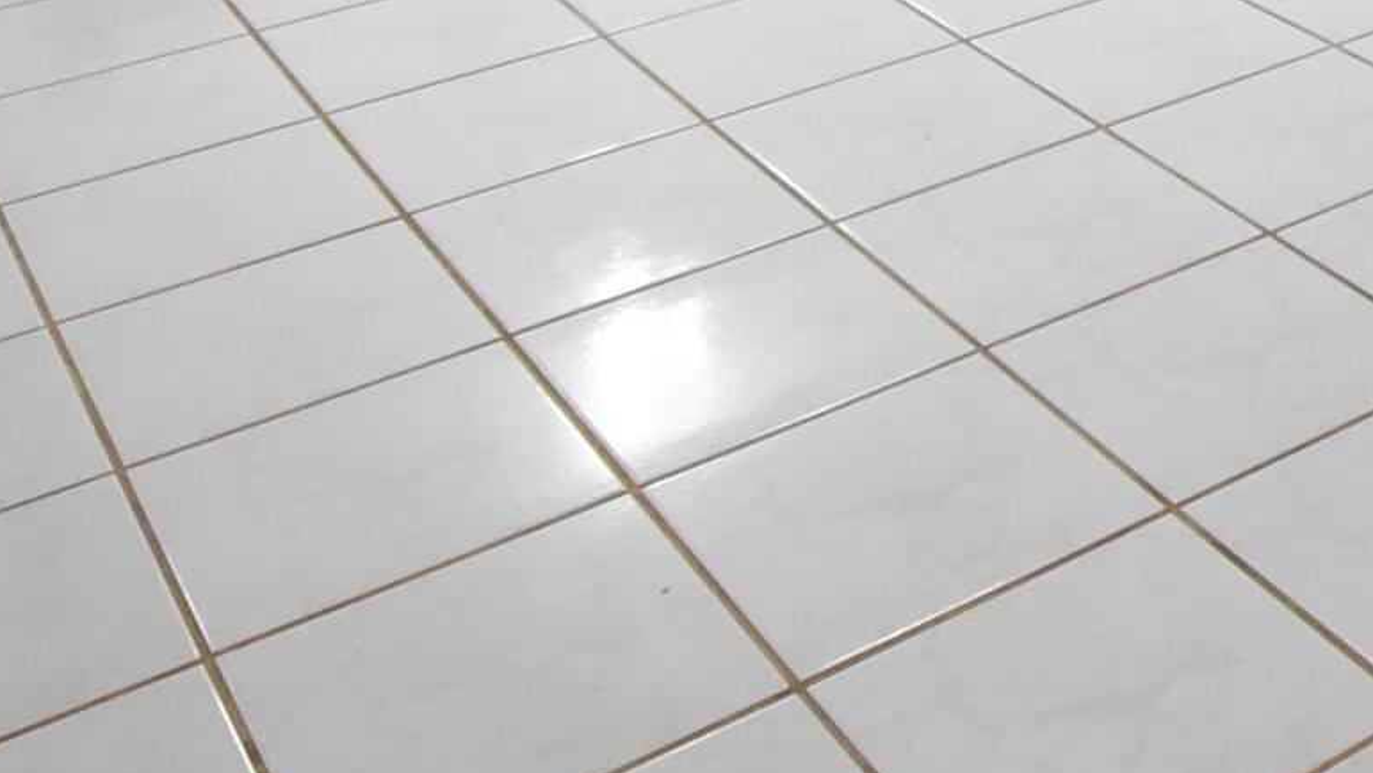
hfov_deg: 31.2
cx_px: 1448
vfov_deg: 15.1
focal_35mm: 61
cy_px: -871
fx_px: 2221
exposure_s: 1/60
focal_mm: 10
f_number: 4.5
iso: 2200
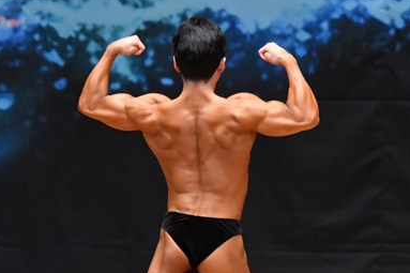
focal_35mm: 576
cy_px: 236
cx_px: 204
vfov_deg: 2.4
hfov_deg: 3.6
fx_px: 6557
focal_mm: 190
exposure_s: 1/400
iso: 6400
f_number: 5.6
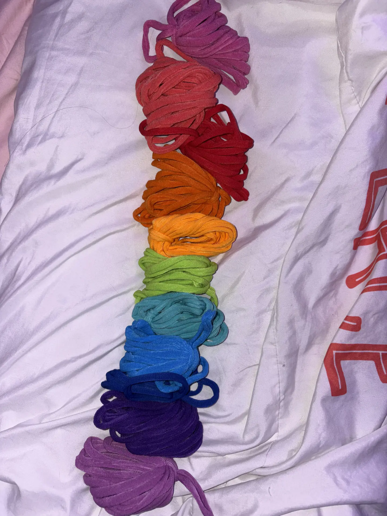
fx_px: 388
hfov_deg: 53.1
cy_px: 258
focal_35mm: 26
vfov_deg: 67.3
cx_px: 194
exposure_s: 1/47
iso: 40
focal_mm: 5.96
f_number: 1.6
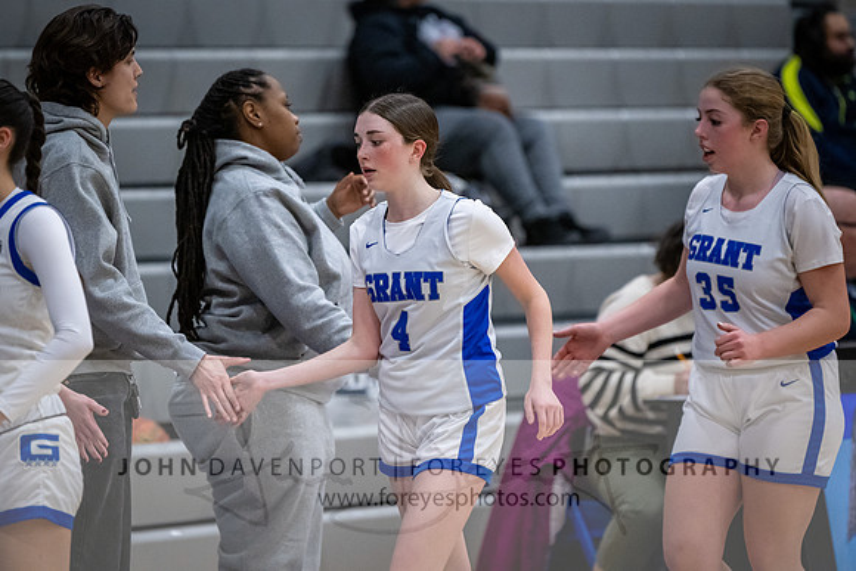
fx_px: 6131
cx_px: 413
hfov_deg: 8.0
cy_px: 203
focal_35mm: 258
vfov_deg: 5.3
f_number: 2.8
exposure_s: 1/1000
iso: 4000
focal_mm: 200
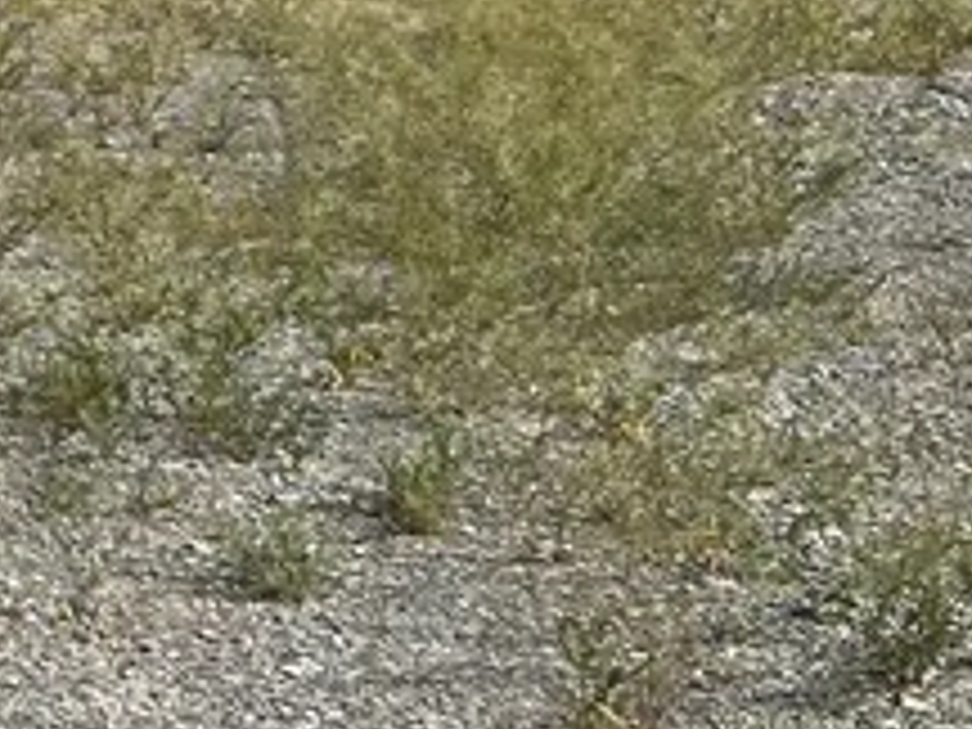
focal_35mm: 123
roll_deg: +0.9
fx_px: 3454
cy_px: -140
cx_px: -1264
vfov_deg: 11.8
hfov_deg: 12.8
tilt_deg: -5.7
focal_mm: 5.7
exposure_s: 1/6993
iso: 50
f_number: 1.5
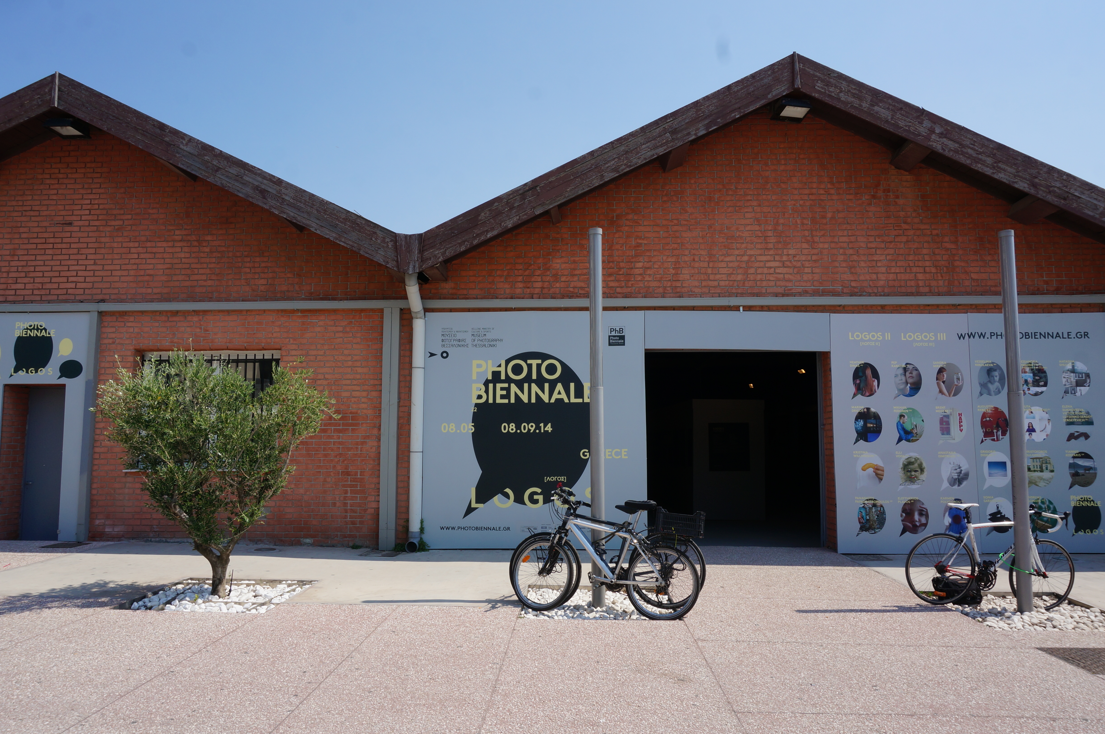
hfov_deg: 73.8
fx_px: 736
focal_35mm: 24
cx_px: 552
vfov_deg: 53.0
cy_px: 367
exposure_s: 1/125
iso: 100
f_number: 13
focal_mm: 16
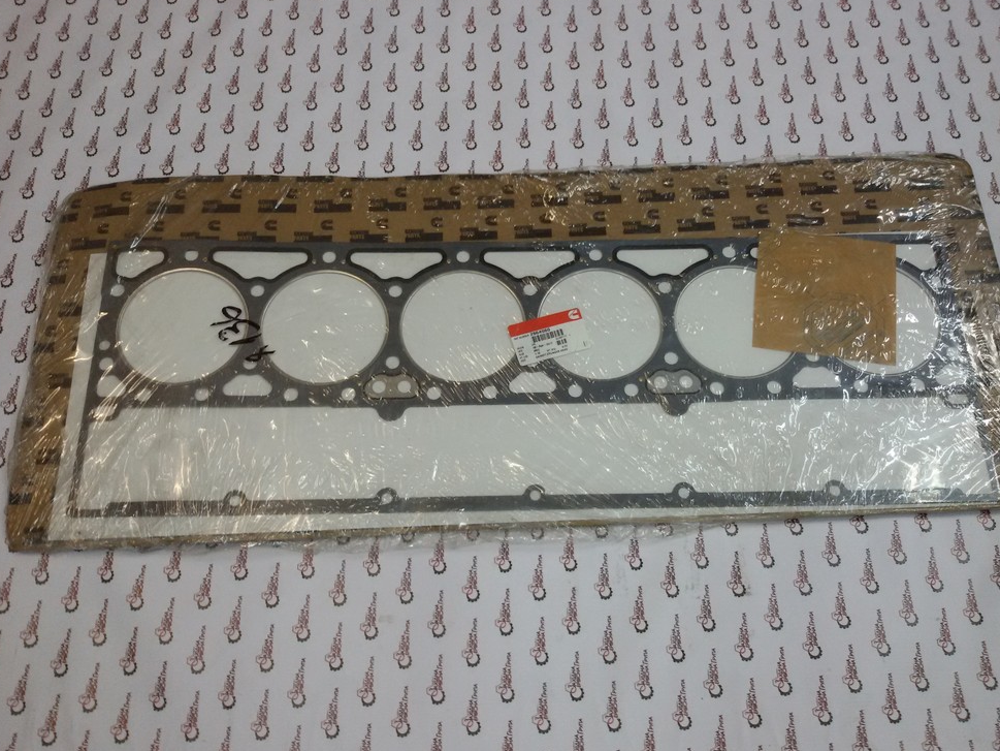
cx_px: 509
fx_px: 925
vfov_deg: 44.2
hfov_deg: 56.8
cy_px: 380
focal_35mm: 32
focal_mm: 2.93
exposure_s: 1/33
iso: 125
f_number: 2.4
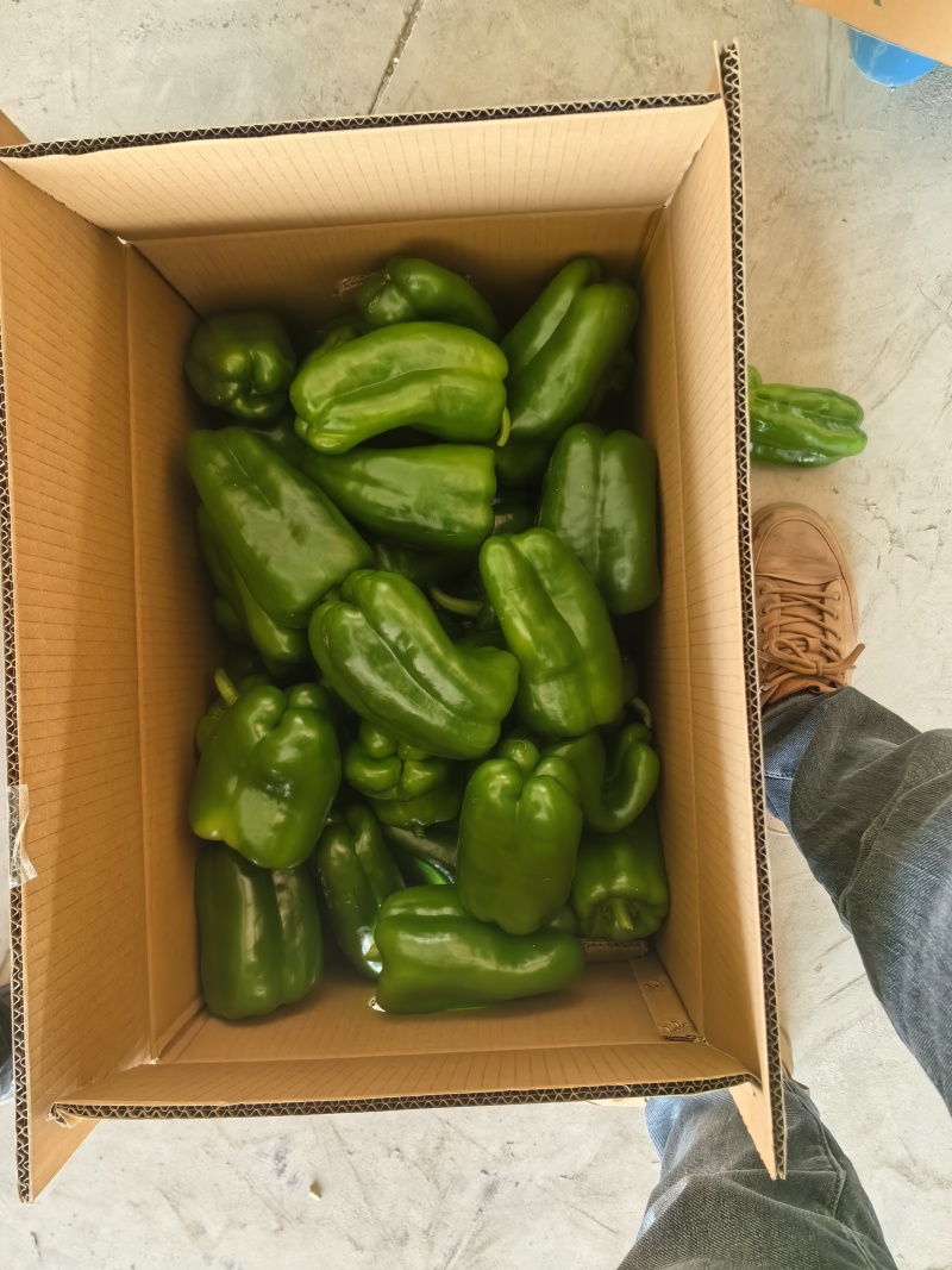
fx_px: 990
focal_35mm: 27
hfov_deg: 51.3
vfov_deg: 65.3
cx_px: 476
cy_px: 635
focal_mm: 5.75
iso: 100
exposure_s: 1/100
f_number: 2
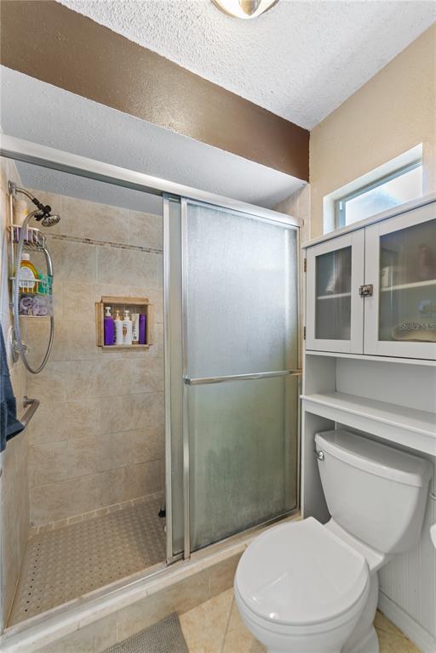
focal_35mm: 14
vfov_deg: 104.3
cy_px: 326
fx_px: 254
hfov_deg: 81.2
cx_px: 218
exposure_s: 1
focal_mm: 14
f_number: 7.1
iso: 160
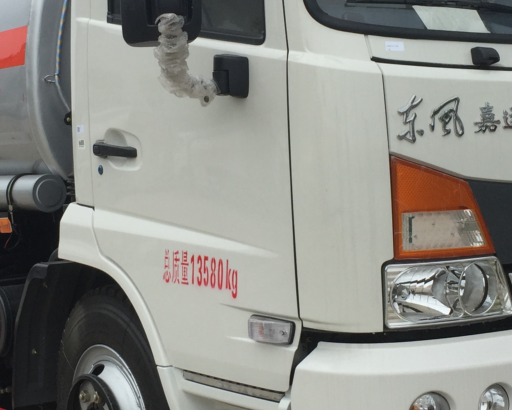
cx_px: 220
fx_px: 1121
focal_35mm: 74
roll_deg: +1.3
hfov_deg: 25.7
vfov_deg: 20.7
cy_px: 153
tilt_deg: -0.4
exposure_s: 1/1412
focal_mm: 4.15
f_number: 2.2
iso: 32
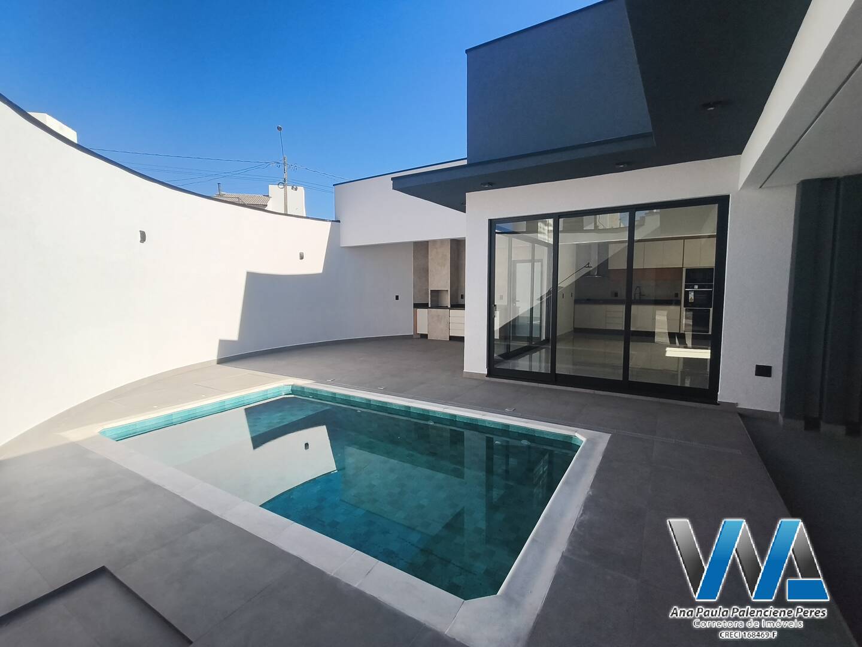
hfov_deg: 98.2
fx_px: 374
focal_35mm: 15
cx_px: 431
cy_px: 324
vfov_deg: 81.7
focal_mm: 1.67
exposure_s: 1/1733
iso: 50
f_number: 2.2
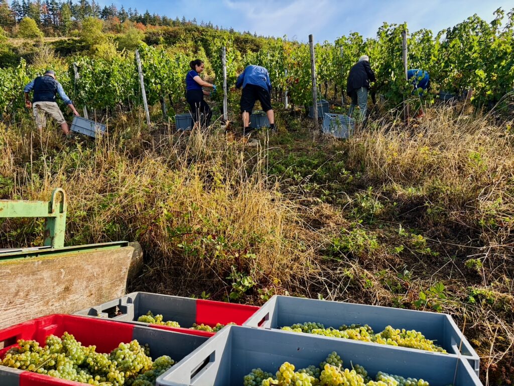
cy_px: 193
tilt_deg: -1.7
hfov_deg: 67.3
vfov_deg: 53.1
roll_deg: +4.6
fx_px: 386
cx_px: 257
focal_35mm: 26
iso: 50
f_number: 1.6
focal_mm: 5.96
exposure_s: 1/933
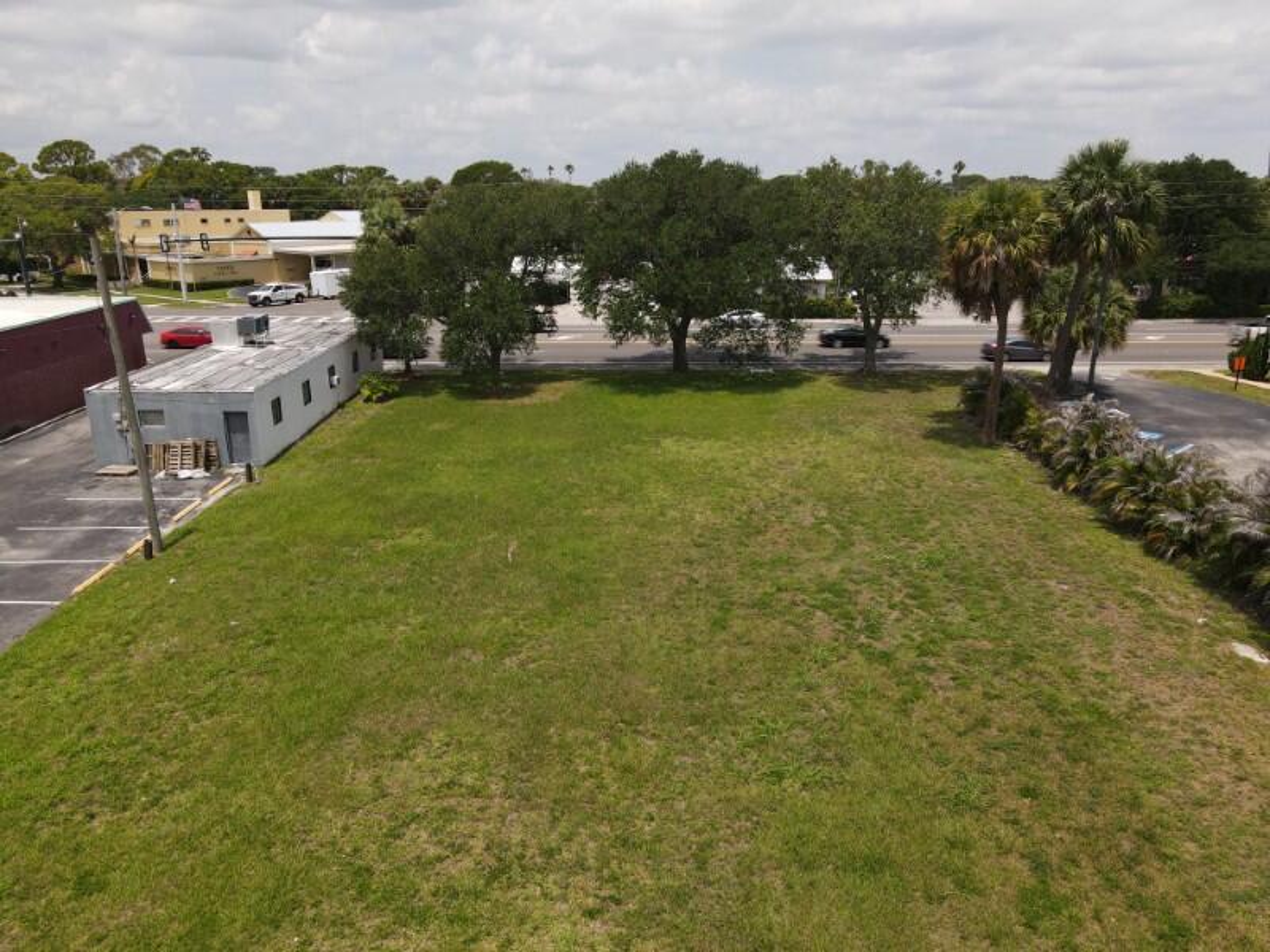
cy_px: 476
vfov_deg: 56.8
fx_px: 881
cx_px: 635
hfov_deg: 71.6
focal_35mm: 24
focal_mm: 4.5
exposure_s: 1/50
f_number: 2.8
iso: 100
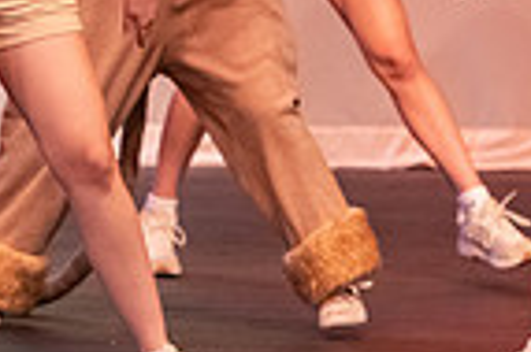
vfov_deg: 2.6
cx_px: -7
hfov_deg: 3.9
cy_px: -213
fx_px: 7794
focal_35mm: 529
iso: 4000
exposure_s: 1/250
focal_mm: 130
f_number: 3.5
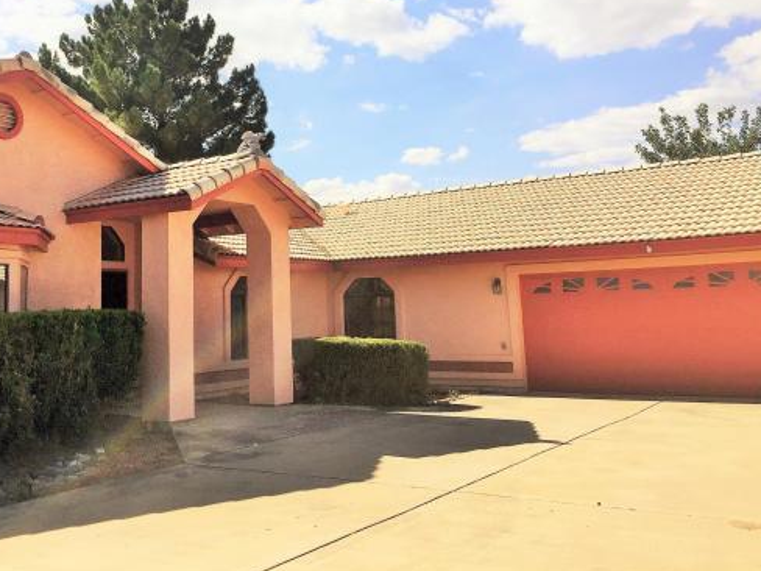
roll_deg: +0.2
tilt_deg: +8.7
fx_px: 835
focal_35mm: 38
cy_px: 203
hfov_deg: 48.4
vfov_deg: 37.4
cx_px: 274
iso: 32
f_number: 2.2
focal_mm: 4.15
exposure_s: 1/3597
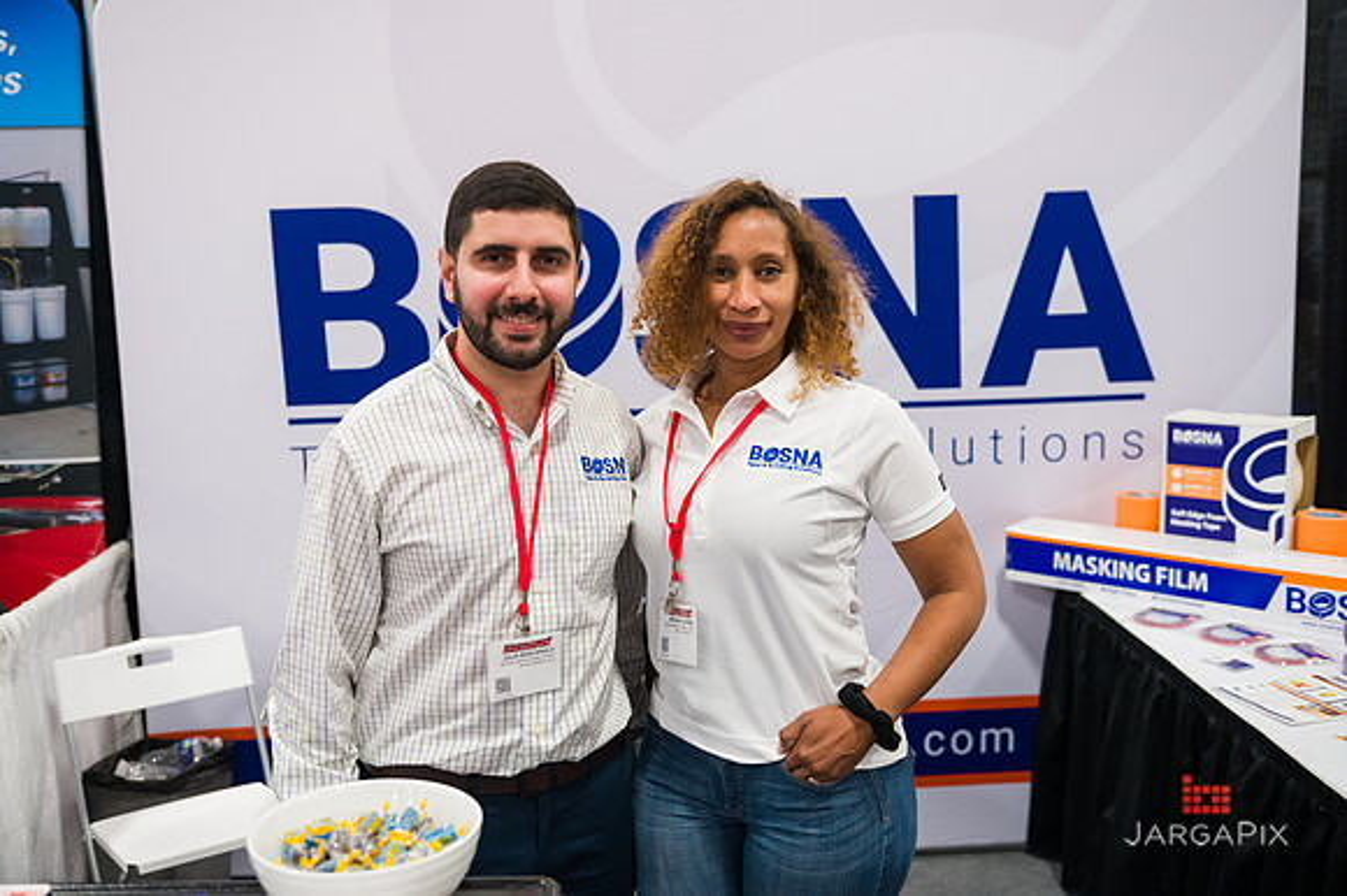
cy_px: 448
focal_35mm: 38
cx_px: 674
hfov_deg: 50.7
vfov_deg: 35.0
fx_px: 1421
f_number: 4
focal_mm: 38
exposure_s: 1/320
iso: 3200
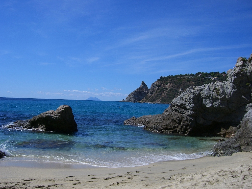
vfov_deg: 36.8
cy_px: 97
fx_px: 284
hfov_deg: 47.9
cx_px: 124
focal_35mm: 39
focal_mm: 6.2
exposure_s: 1/1250
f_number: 4.3
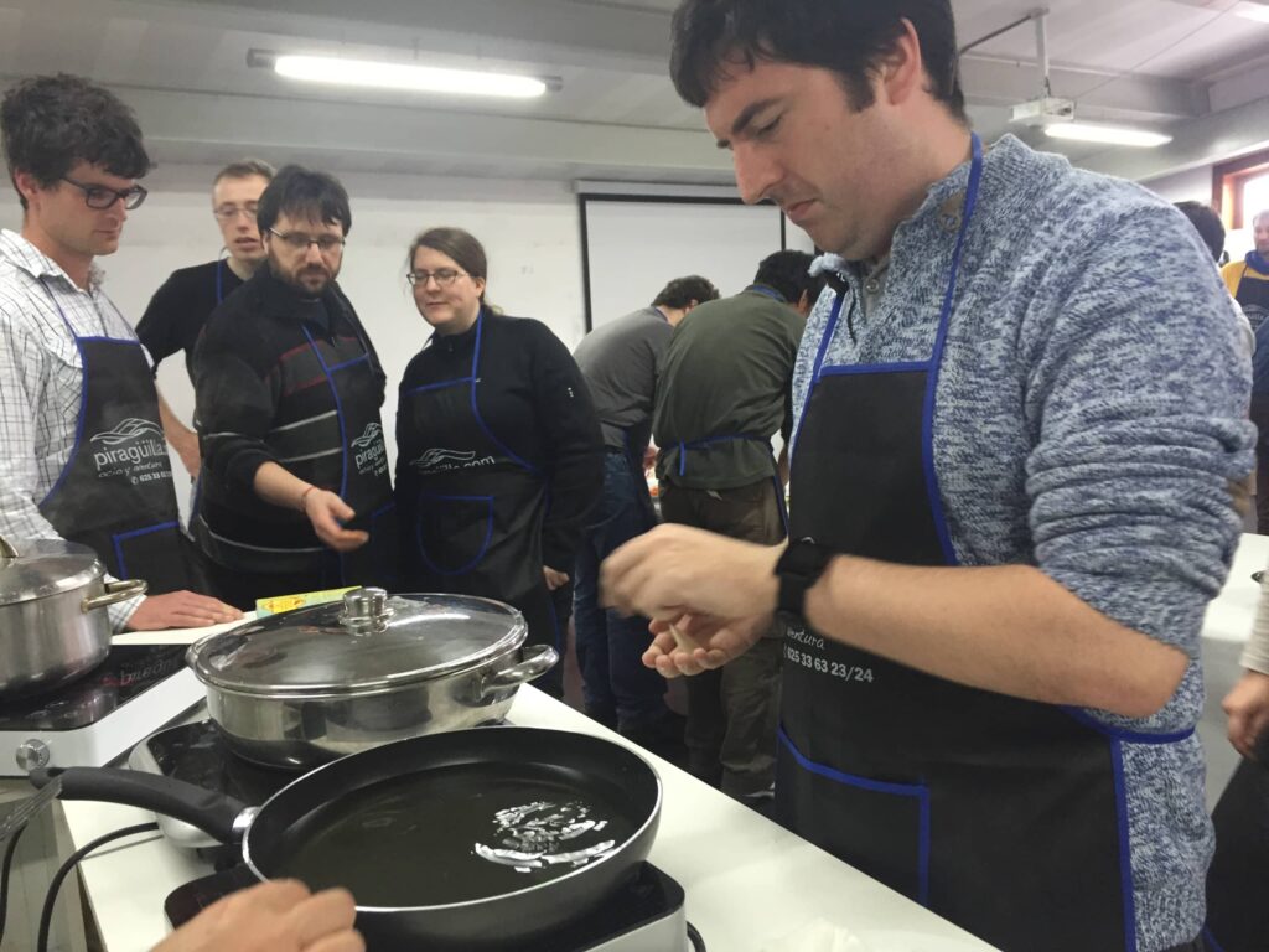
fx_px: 1063
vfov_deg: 48.2
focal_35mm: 29
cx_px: 634
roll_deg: +1.7
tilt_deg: -8.5
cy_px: 476
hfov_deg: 61.7
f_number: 2.2
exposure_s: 1/33
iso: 160
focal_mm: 4.15
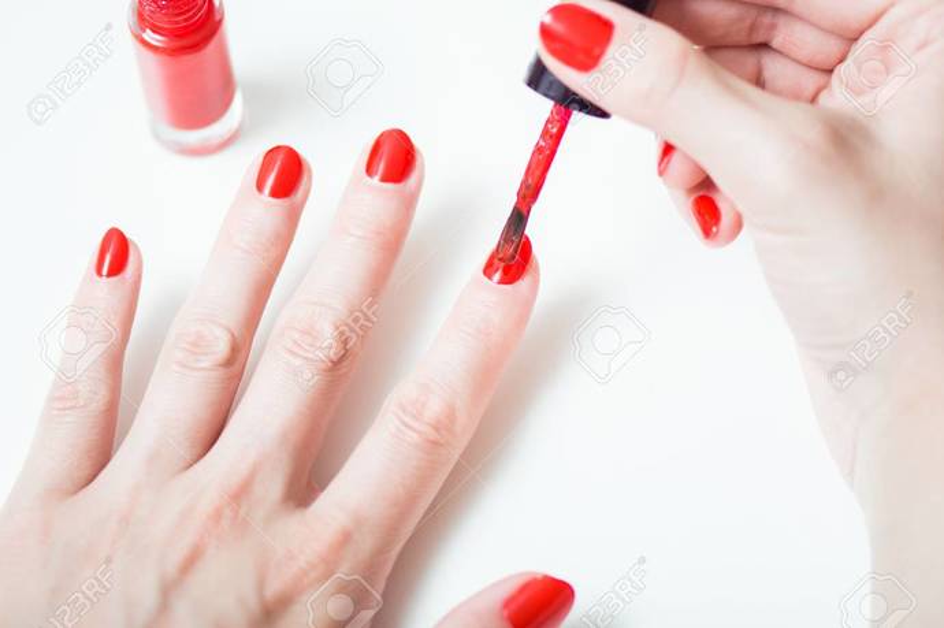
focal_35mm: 158
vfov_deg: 8.7
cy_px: 314
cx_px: 472
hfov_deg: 13.0
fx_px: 4127
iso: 100
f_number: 3
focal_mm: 105
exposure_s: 1/160
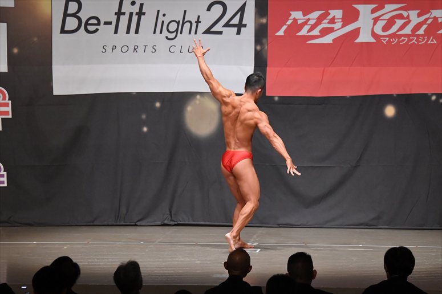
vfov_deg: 8.7
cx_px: 221
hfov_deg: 13.1
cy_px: 147
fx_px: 1927
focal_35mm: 157
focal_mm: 105
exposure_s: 1/400
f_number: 5.6
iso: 6400
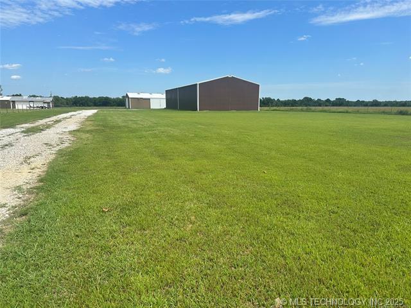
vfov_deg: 56.8
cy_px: 154
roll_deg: -0.9
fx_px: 285
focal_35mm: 24
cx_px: 206
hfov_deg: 71.6
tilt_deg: -9.6
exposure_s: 1/5000
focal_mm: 6.86
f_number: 1.78
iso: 80
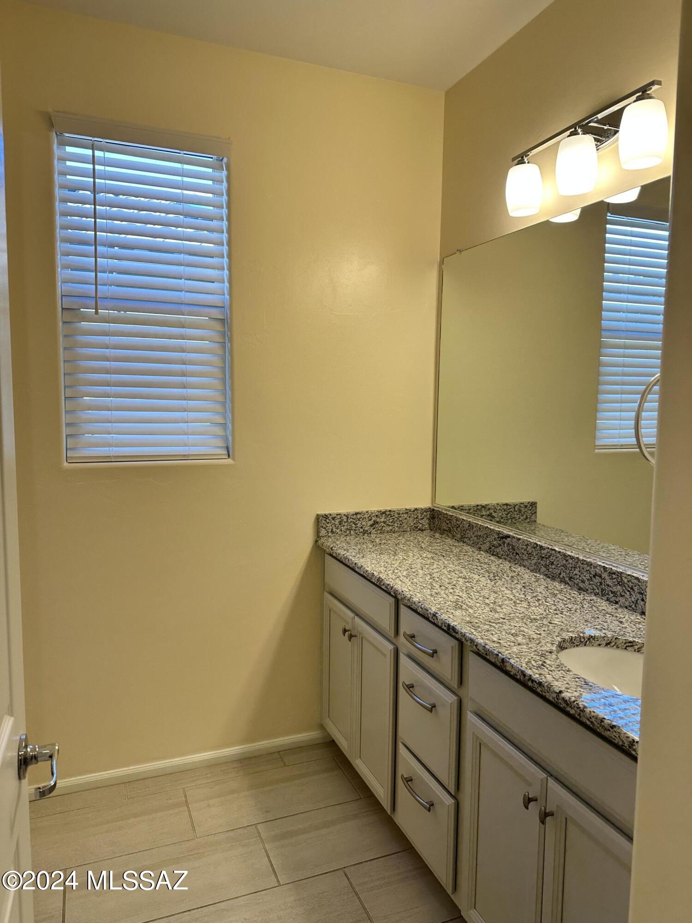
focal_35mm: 24
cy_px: 462
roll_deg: -1.2
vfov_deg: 71.6
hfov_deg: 56.8
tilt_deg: -4.8
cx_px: 346
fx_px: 640
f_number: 1.78
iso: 64
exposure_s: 1/133
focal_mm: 6.86
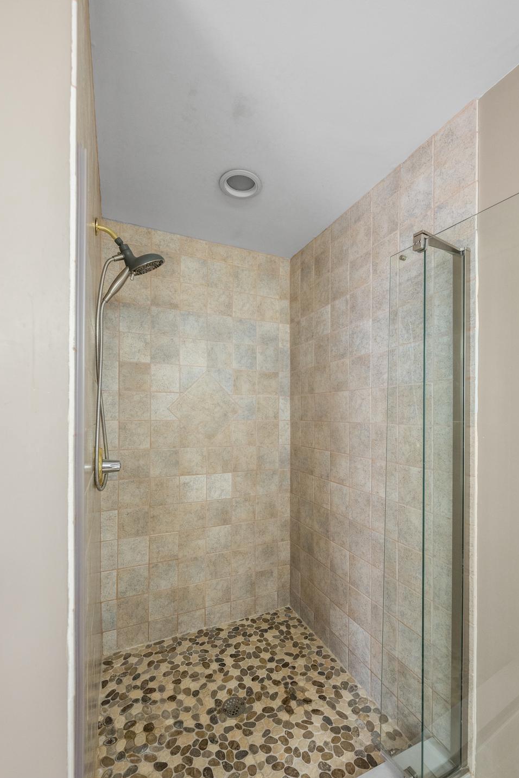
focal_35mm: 15
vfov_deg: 100.3
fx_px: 324
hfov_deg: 77.3
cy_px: 413
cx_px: 265
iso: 800
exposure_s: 1/30
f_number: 4.5
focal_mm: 14
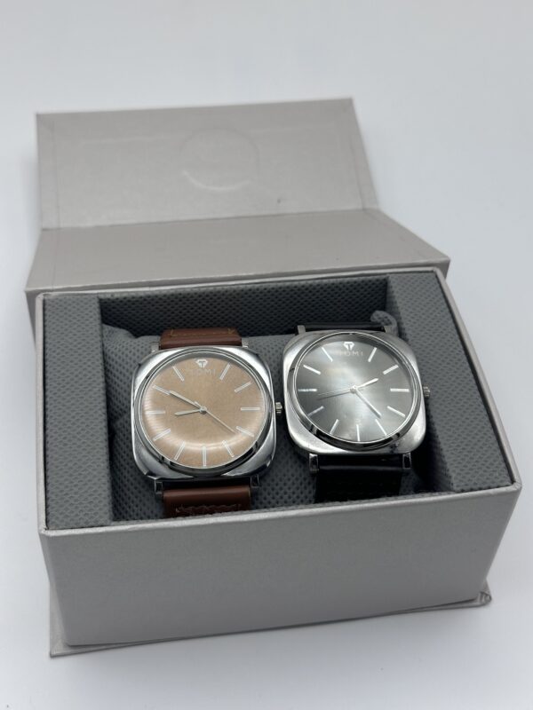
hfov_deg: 30.3
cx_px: 266
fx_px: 985
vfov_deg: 39.7
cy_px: 355
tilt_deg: -50.6
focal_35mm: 48
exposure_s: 1/850
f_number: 1.78
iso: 64
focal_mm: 6.86
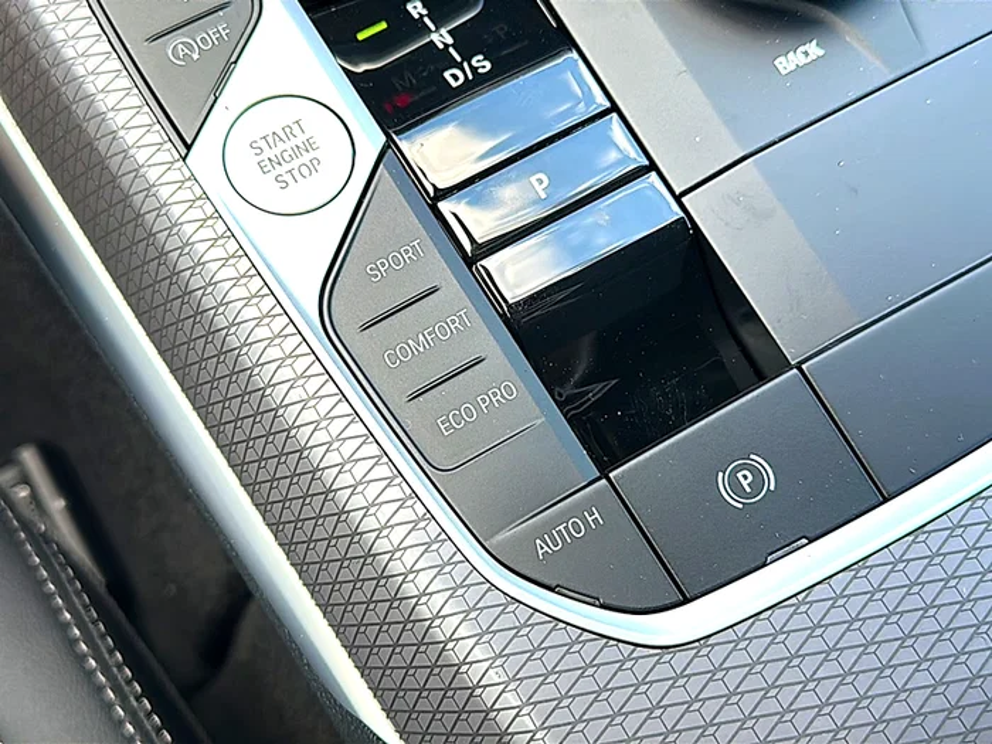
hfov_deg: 51.4
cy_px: 372
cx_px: 496
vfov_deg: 39.7
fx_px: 1032
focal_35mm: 36
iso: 64
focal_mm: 6.86
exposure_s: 1/153
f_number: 1.78
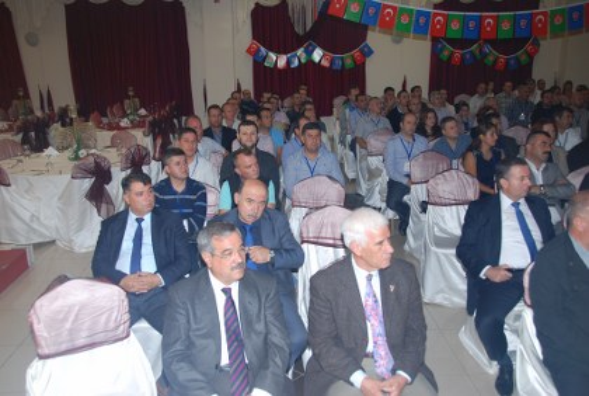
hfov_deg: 57.1
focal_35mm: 33
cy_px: 198
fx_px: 541
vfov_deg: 40.2
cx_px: 294
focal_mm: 22
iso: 200
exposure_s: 1/60
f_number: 4
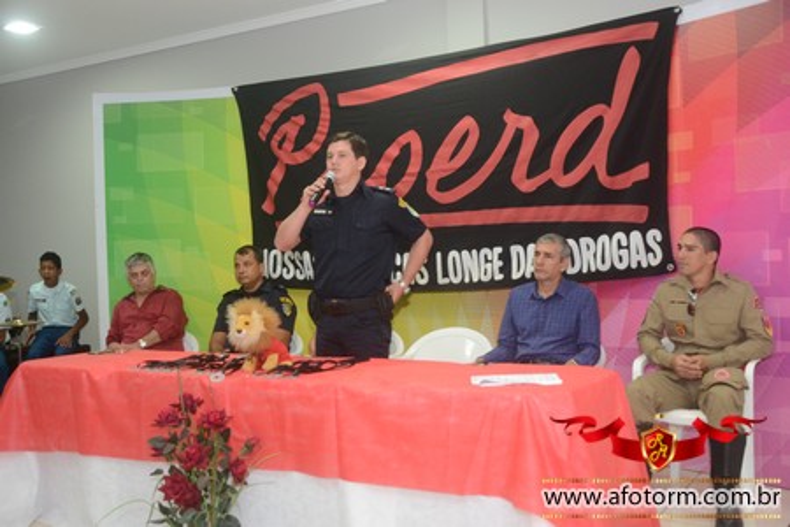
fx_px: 856
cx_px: 395
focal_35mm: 39
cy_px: 264
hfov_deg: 49.6
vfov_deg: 34.2
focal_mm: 26
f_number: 3.8
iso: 1600
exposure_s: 1/80
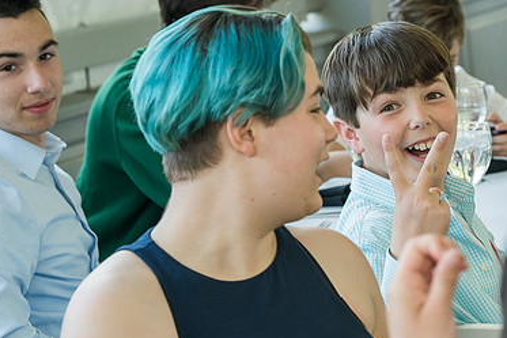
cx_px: 387
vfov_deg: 9.6
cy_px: 208
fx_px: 2015
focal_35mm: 143
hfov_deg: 14.3
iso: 800
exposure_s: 1/160
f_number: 7.1
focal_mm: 92
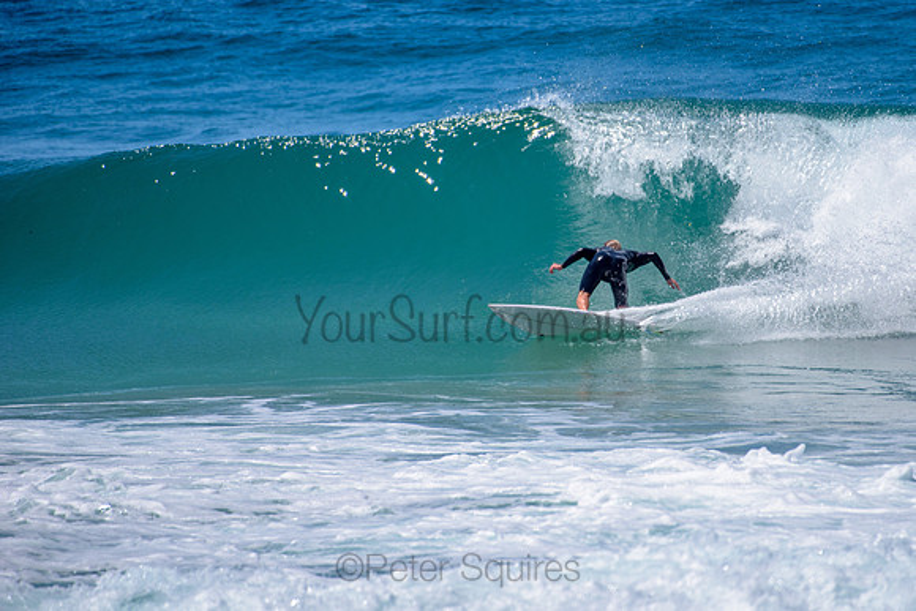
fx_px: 15596
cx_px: 561
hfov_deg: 3.4
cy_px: 262
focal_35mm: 613
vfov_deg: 2.2
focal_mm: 500
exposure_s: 1/2000
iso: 90
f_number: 5.6
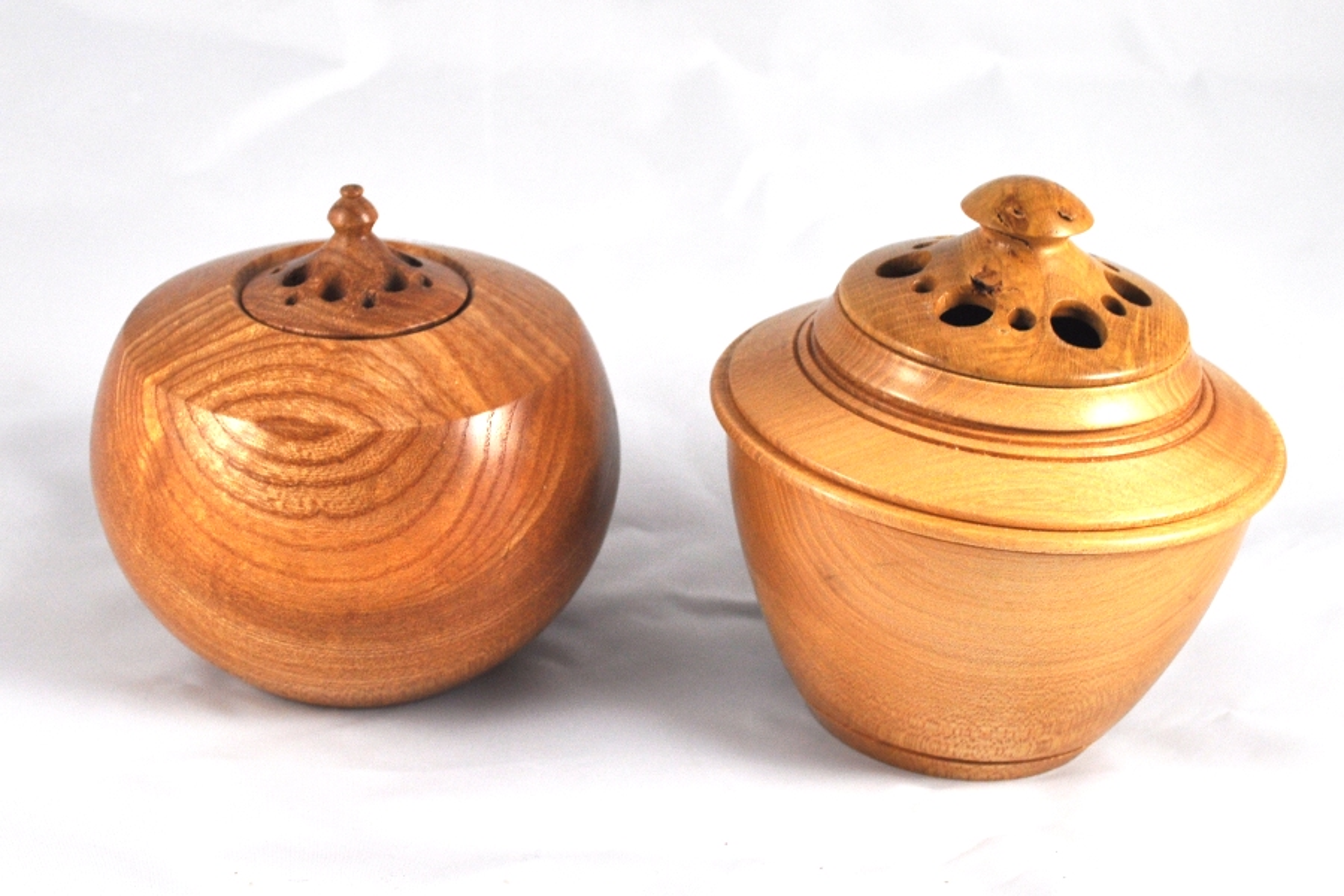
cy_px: 448
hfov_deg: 49.6
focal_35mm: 39
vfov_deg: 34.2
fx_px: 1456
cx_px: 672
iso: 220
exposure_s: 1/125
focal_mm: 26
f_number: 5.6
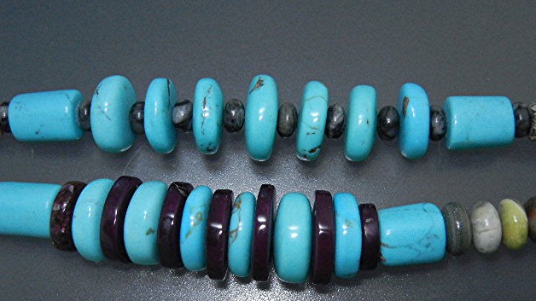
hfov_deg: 41.3
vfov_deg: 23.9
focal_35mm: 50
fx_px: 711
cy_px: 178
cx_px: 265
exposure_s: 1/30
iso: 711
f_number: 7.6
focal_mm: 8.1
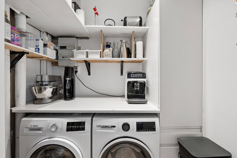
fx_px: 92
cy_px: 79
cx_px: 118
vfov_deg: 81.2
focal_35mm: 14
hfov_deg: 104.3
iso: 125
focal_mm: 14
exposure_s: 1/3.33
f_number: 11
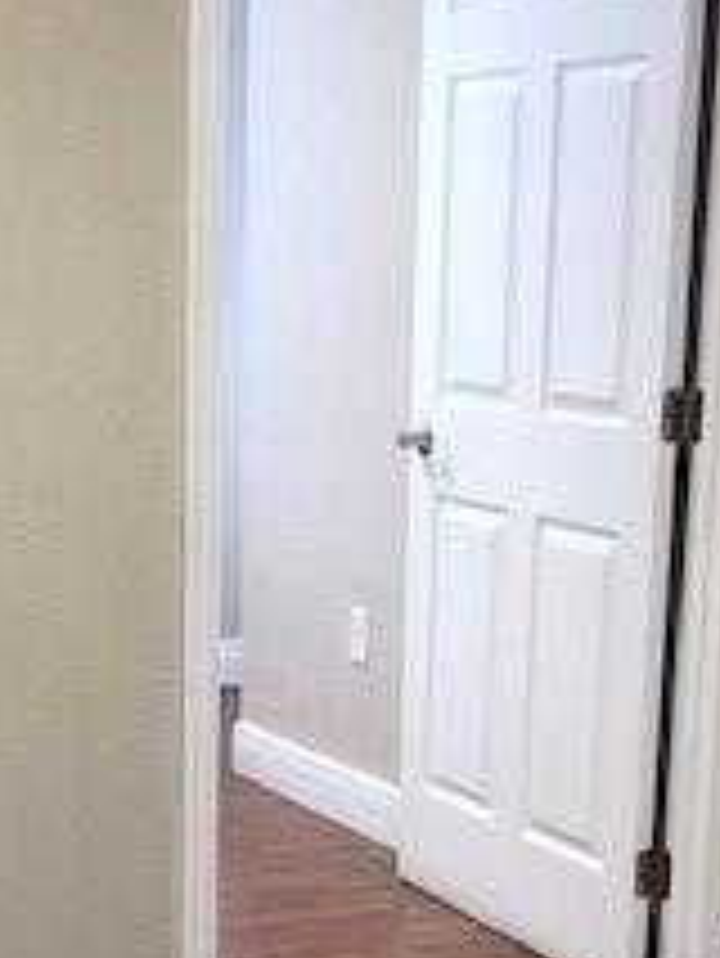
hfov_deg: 17.6
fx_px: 2327
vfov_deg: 22.8
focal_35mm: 84
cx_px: 315
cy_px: 841
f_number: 1.8
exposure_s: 1/24
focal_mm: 4
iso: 40
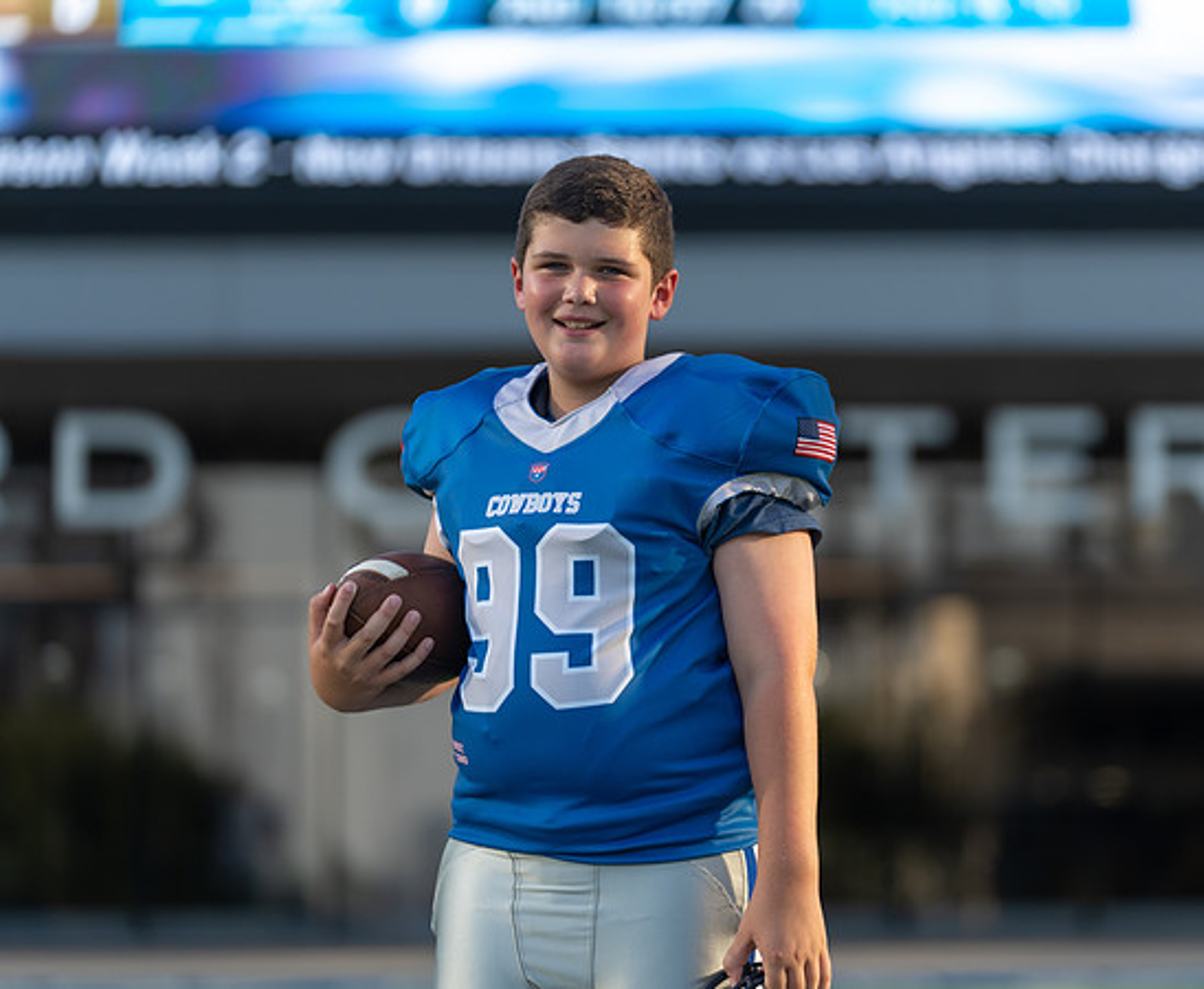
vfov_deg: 8.9
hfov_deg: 10.8
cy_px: 525
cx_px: 664
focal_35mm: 177
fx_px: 6358
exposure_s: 1/640
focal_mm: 138
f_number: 2.8
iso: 100
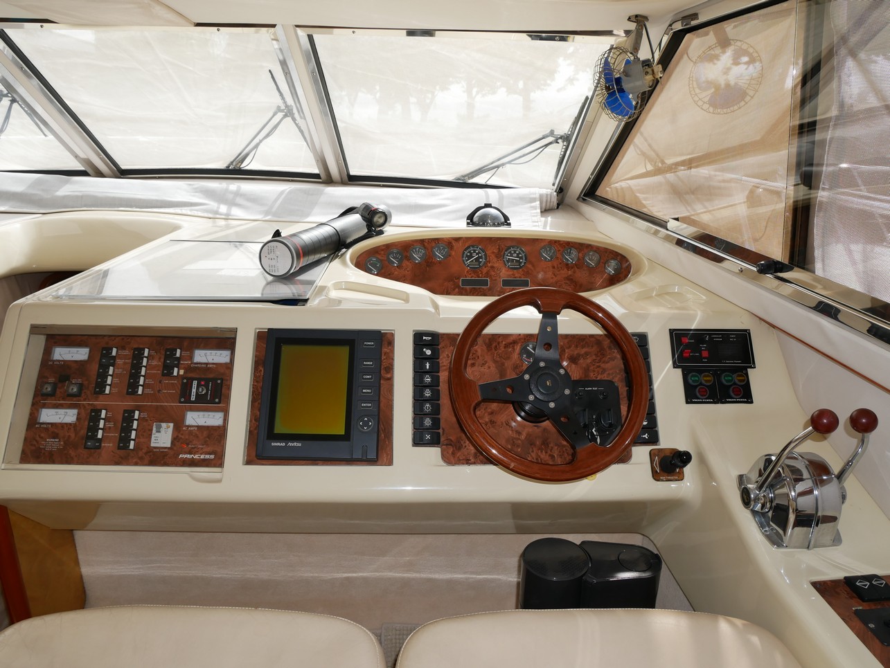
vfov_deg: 56.9
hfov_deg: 71.6
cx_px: 445
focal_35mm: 24
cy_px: 334
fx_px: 617
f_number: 5.6
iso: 200
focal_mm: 12
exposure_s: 1/160
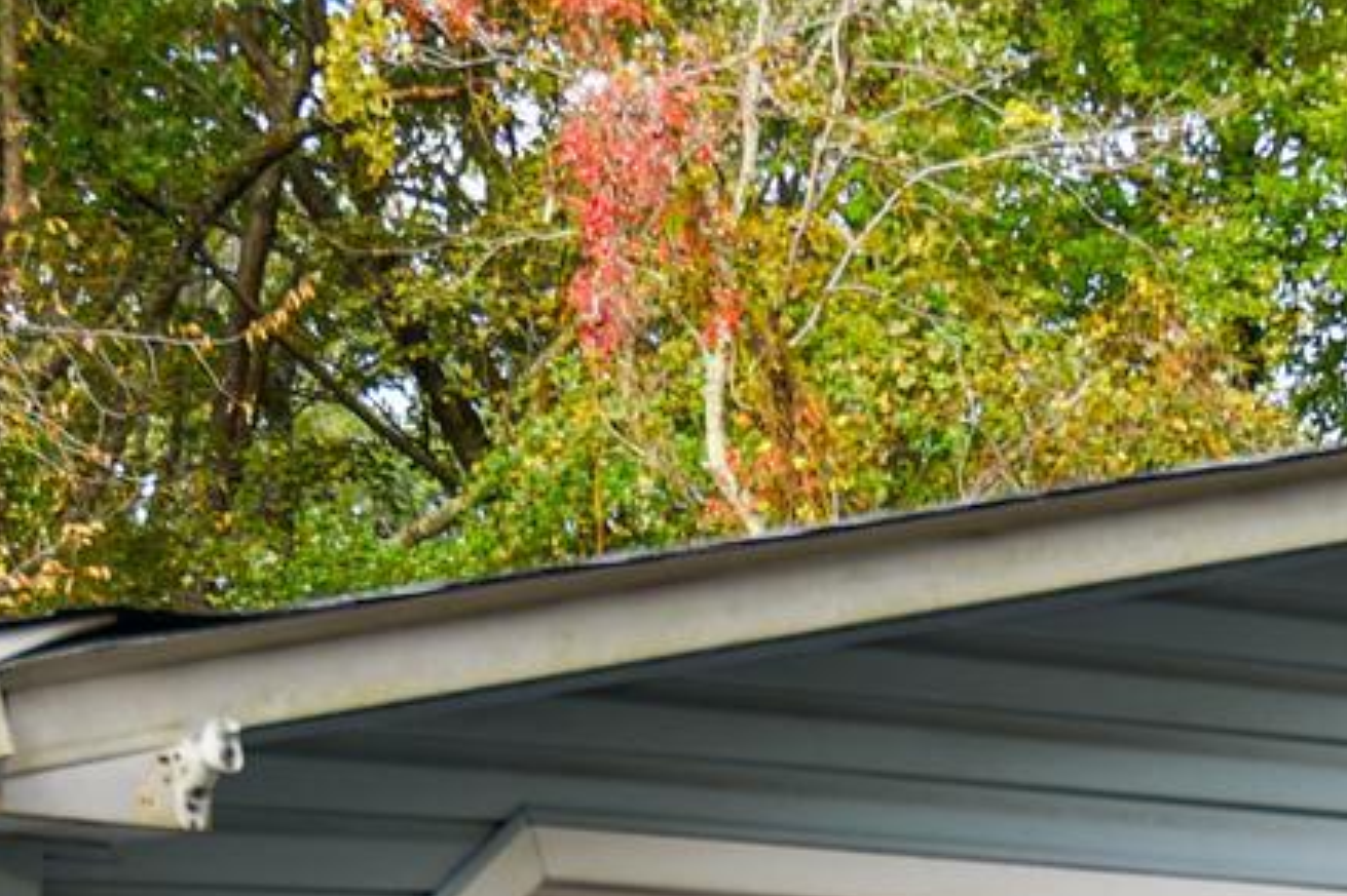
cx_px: 906
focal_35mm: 136
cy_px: 1332
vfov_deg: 9.8
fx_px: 5086
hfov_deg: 15.1
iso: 100
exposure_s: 1/80
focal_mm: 29
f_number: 4.5
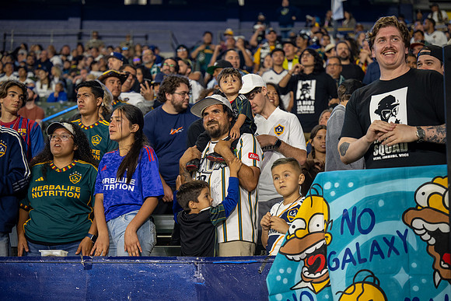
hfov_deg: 28.8
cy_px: 150
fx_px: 877
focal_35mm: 70
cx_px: 226
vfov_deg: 19.5
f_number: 2.8
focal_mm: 70
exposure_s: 1/200
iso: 1250
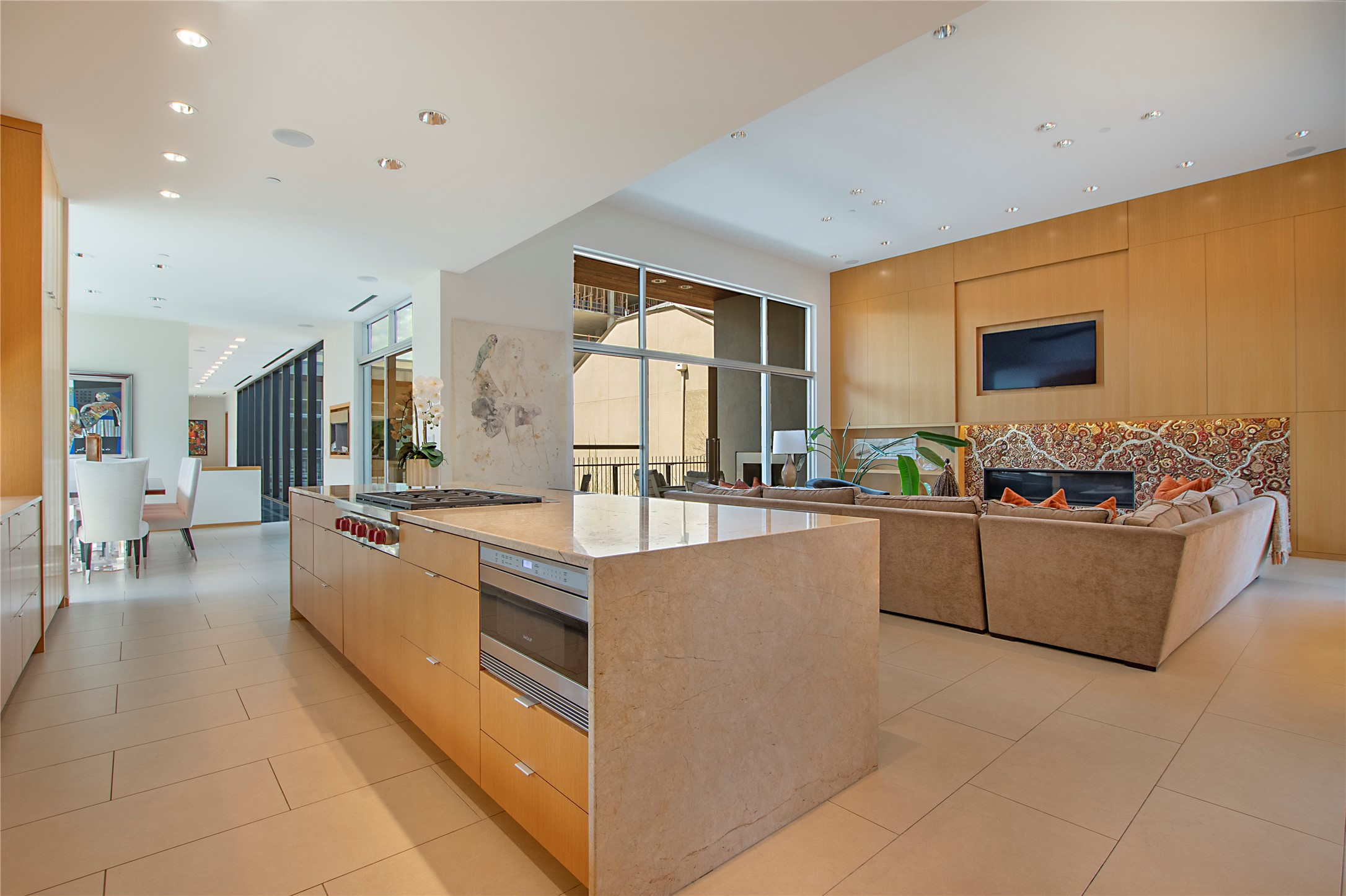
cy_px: 448
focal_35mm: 16
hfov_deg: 96.7
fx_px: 598
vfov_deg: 73.7
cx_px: 673
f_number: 8
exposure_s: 1/60
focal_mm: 11
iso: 100
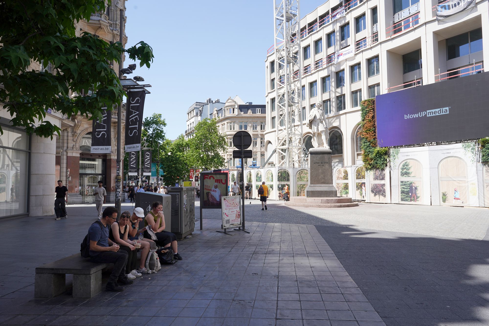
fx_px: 326
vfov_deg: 53.1
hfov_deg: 73.7
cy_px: 163
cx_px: 244
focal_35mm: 24
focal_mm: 24
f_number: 11
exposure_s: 1/100
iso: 100
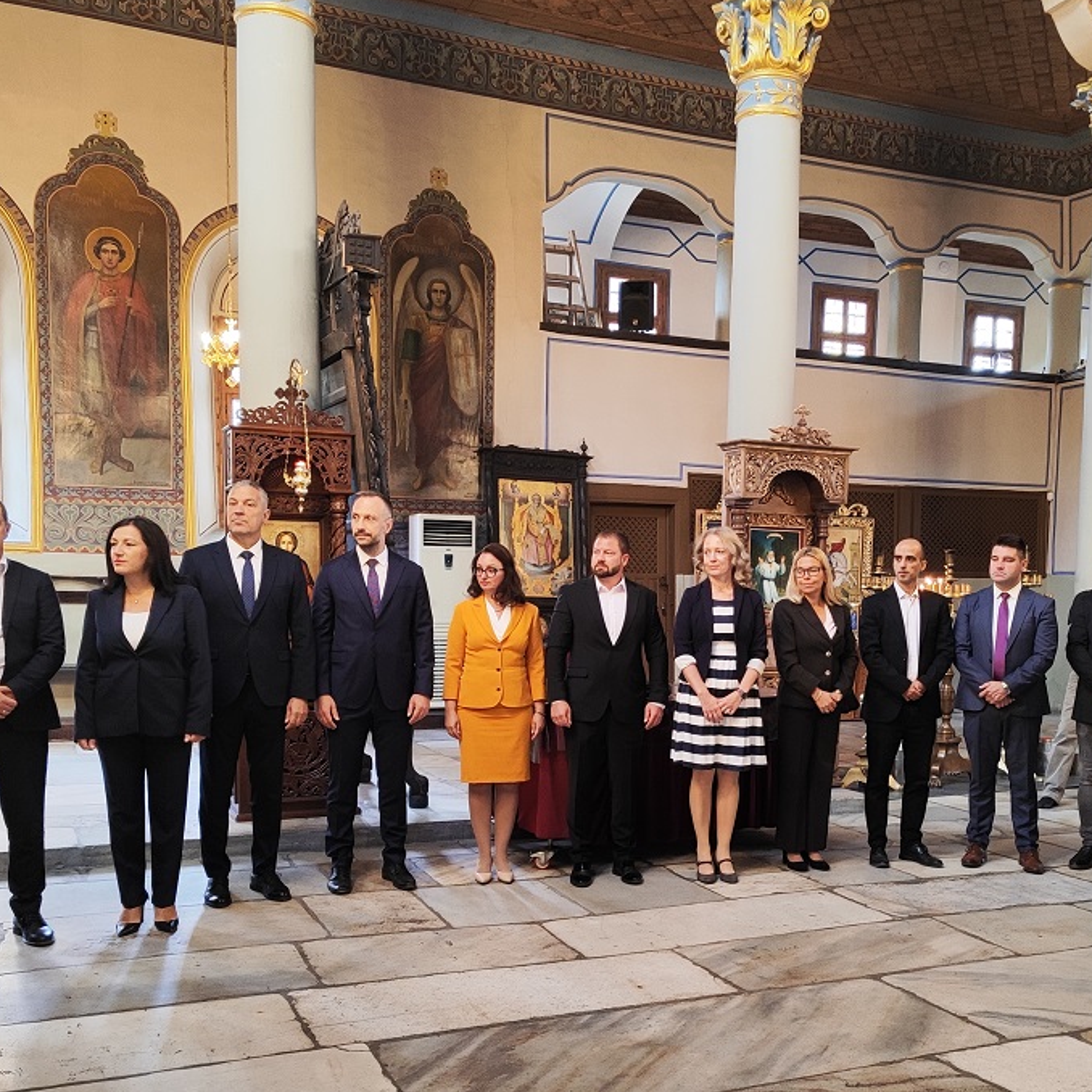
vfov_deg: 45.6
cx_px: 638
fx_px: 1285
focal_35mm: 36
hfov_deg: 45.9
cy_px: 688
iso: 224
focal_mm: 5.4
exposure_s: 1/33.3
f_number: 1.8
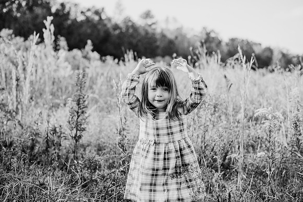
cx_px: 152
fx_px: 421
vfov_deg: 27.0
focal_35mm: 50
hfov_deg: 39.6
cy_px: 101
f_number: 2.8
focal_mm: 50
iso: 500
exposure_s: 1/1000
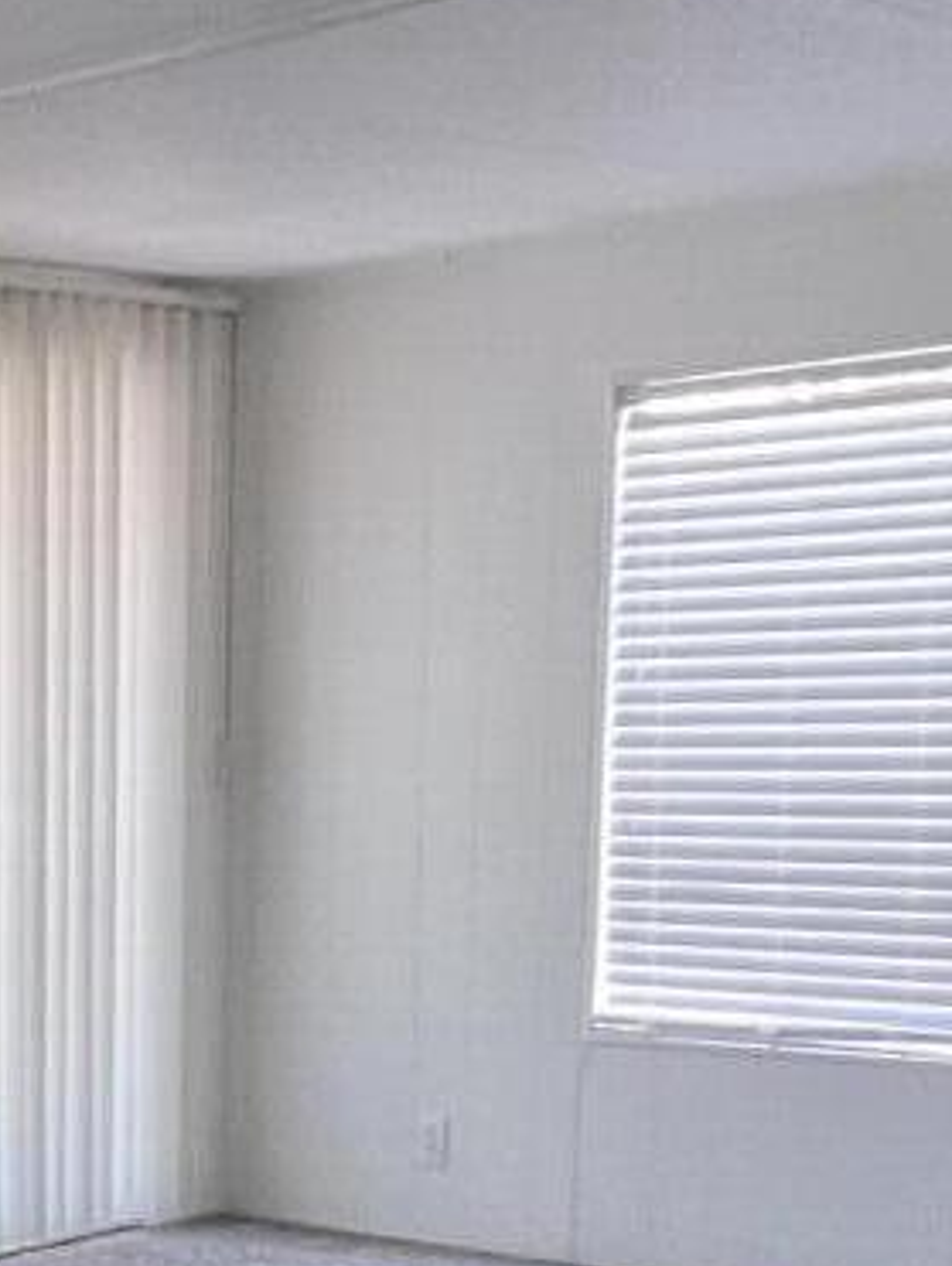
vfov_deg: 26.2
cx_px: -362
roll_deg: +3.2
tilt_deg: -9.7
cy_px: 1286
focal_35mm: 70
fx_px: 2562
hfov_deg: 19.1
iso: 250
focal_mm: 1.57
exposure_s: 1/69
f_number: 1.8
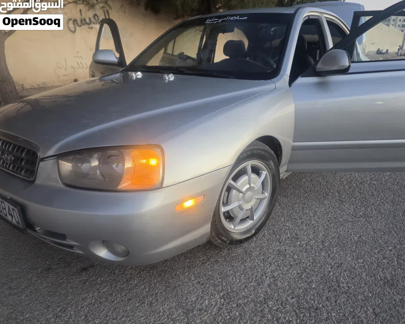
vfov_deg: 56.8
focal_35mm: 25
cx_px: 214
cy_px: 157
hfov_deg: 68.0
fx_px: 300
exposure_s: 1/100
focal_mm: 6.3
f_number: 1.7
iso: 500
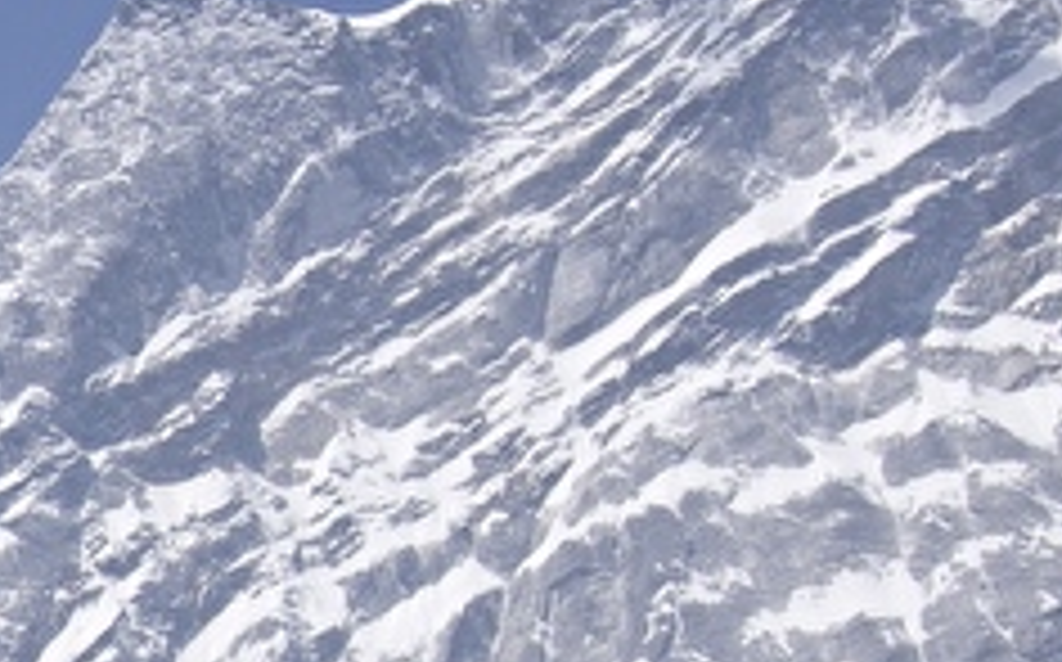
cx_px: -724
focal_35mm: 211
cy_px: 1079
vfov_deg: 6.1
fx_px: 6096
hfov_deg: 9.6
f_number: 11
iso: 100
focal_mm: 25
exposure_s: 1/200
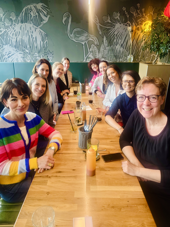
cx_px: 85
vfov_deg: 73.9
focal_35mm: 23
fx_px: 151
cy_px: 114
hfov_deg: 58.9
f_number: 1.7
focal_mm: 6.3
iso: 125
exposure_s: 1/56.1
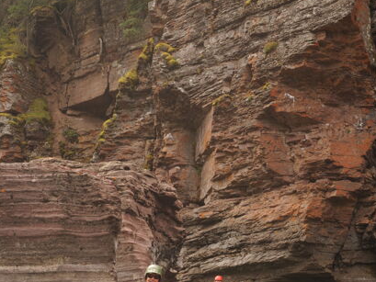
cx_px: 307
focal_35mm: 94
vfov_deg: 15.7
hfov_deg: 20.6
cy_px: 157
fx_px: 1021
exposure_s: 1/125
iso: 250
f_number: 7.1
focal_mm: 50
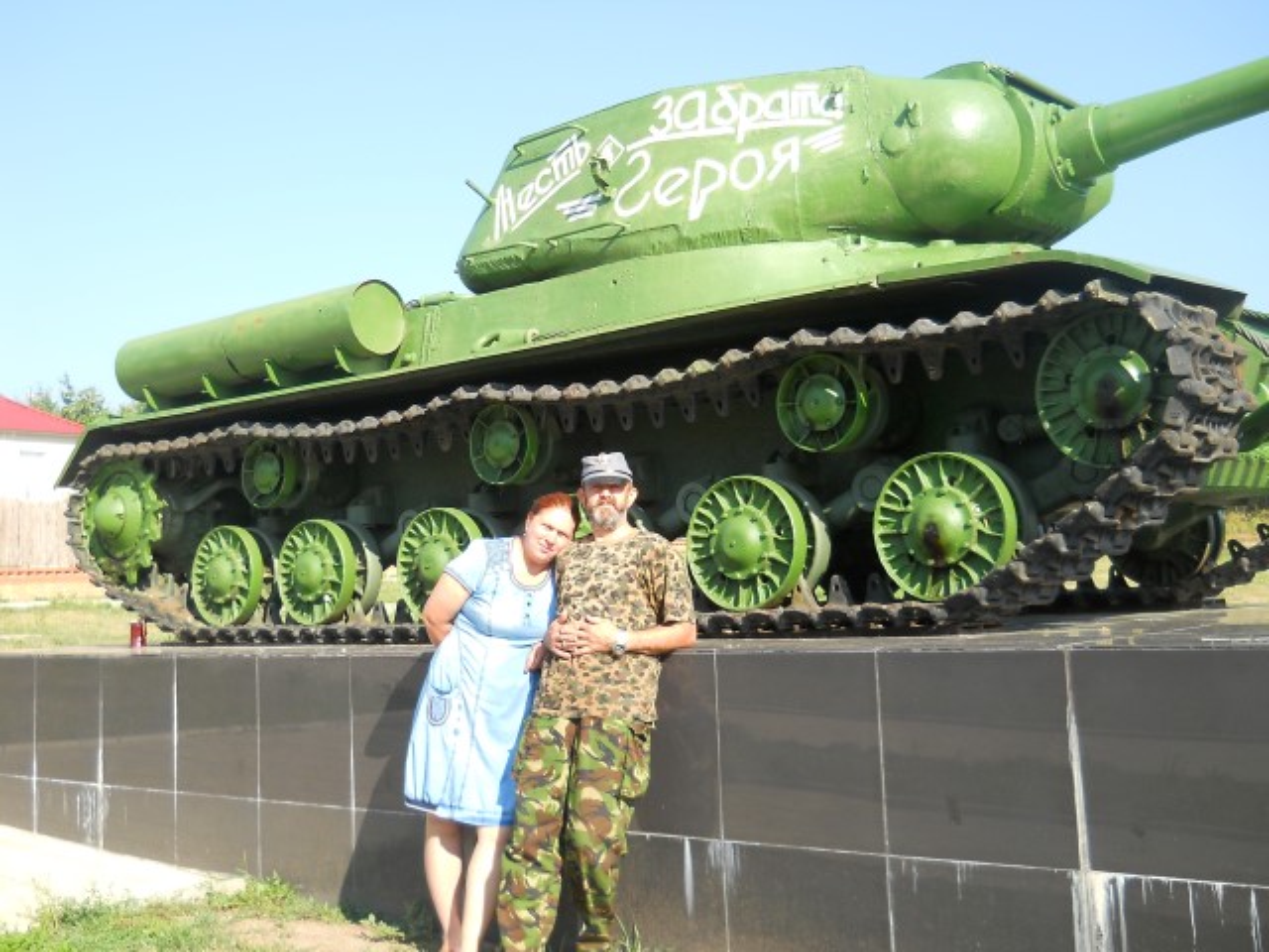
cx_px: 634
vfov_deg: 35.1
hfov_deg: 45.8
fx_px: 1503
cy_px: 476
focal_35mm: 41
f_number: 3.1
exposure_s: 1/400
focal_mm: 6.72
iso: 80
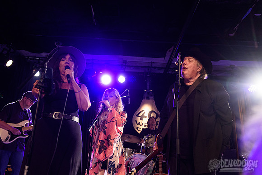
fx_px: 233
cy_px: 80
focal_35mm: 32
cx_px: 119
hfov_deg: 58.7
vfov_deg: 41.1
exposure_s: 1/160
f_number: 3.2
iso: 2500
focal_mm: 28
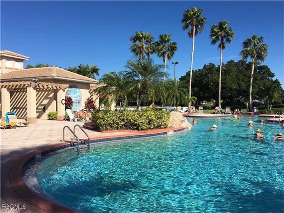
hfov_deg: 61.7
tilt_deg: -0.5
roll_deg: +0.7
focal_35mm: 29
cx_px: 142
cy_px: 106
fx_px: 238
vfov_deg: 48.2
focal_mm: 4.15
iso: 25
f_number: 2.2
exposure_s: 1/2653
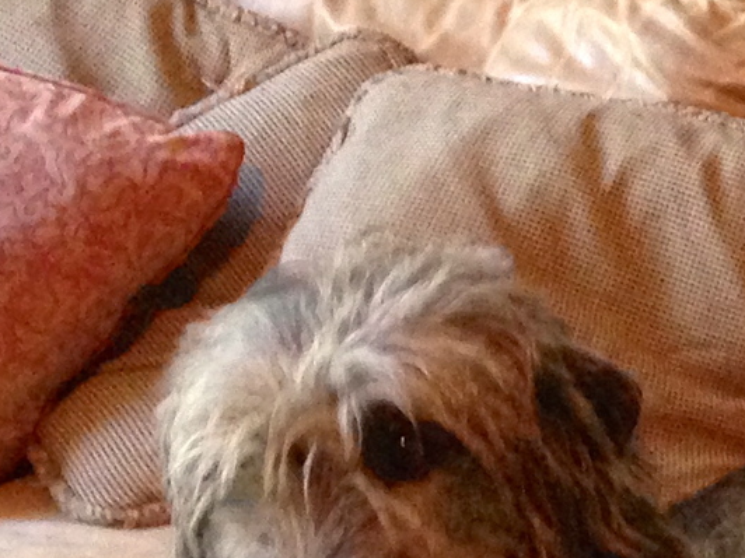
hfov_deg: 11.3
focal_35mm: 155
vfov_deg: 9.6
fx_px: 3336
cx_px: 1574
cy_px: 297
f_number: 2.4
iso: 320
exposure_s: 1/20
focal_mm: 4.12
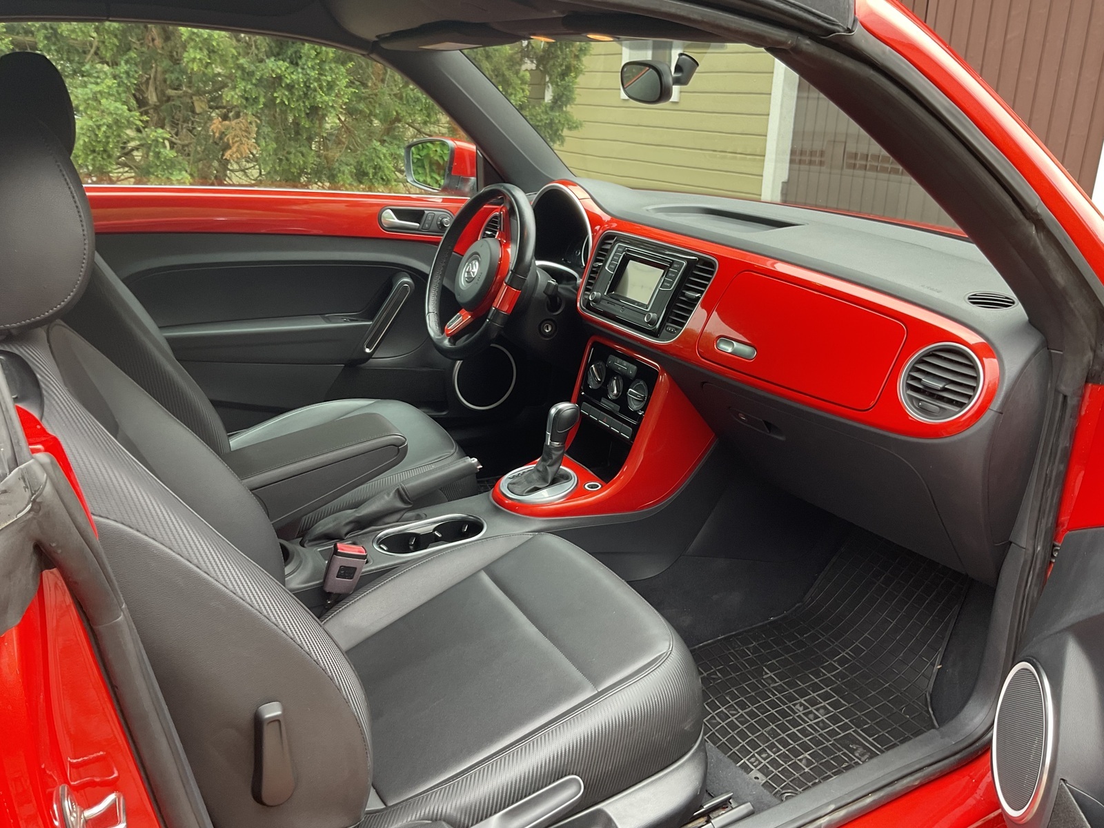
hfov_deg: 61.7
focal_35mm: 29
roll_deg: -1.9
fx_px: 925
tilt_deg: -19.9
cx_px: 552
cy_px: 414
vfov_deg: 48.2
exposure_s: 1/120
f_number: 1.8
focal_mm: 3
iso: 64
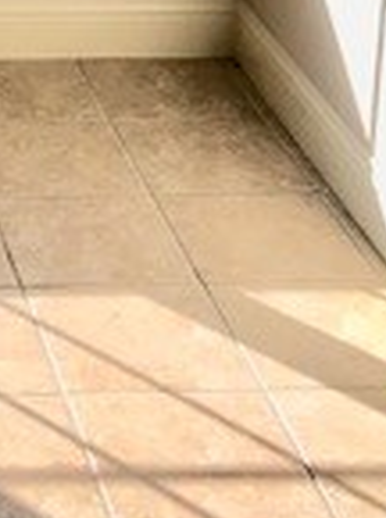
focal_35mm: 124
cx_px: -304
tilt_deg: -8.6
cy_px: -386
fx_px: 1852
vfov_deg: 14.3
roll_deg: -1.3
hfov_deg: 11.1
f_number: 1.8
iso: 20
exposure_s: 1/754
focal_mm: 3.99
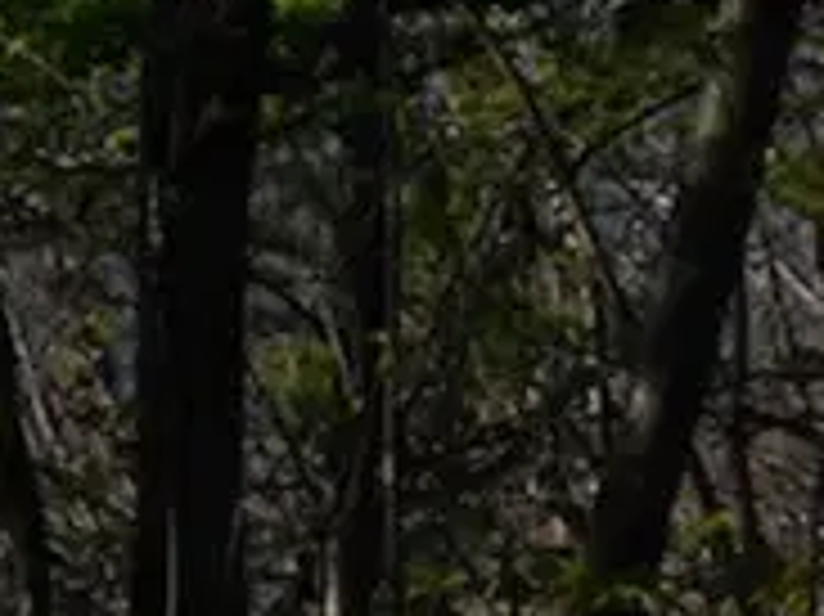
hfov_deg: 6.7
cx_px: 2553
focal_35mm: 265
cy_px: 845
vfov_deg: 5.6
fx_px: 6304
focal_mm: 42
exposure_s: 1/800
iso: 5600
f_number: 20
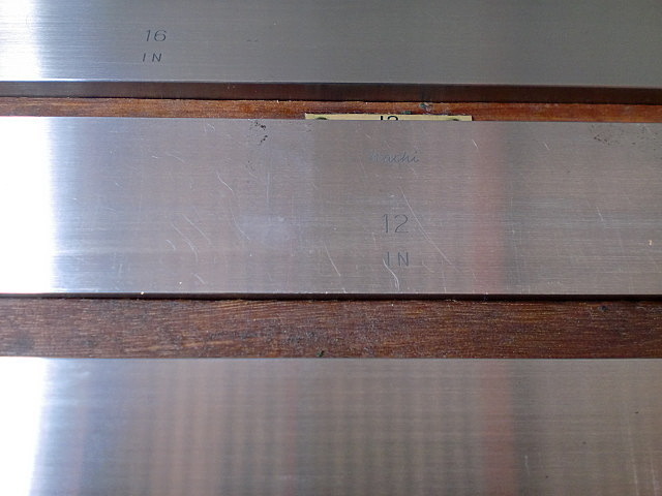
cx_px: 331
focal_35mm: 35
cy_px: 248
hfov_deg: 52.6
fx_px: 669
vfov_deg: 40.7
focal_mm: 6.3
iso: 160
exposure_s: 1/60
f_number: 3.1
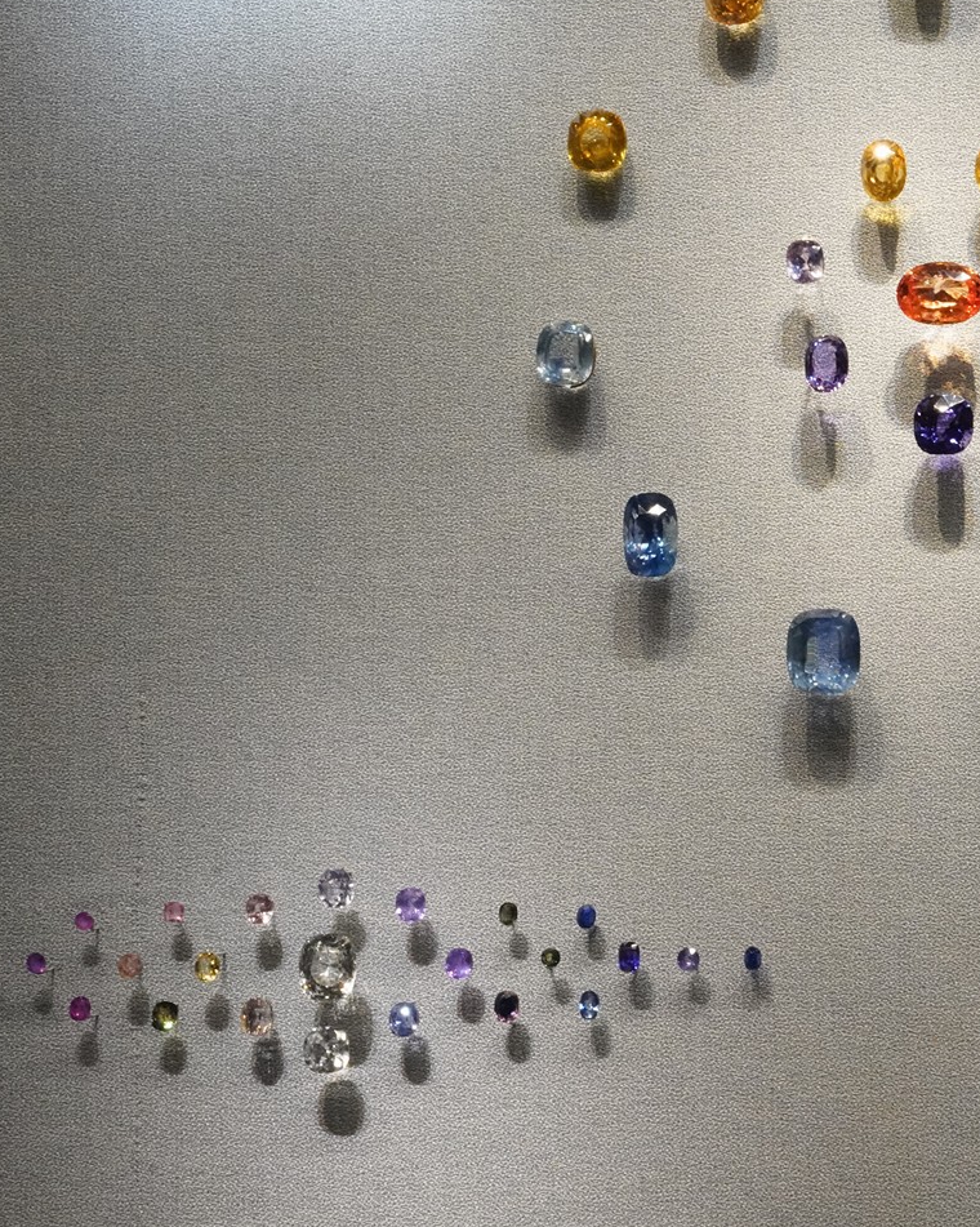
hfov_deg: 18.9
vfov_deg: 24.1
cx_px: 968
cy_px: 431
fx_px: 2866
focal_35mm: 79
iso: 8000
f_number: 22
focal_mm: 40
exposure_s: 1/80
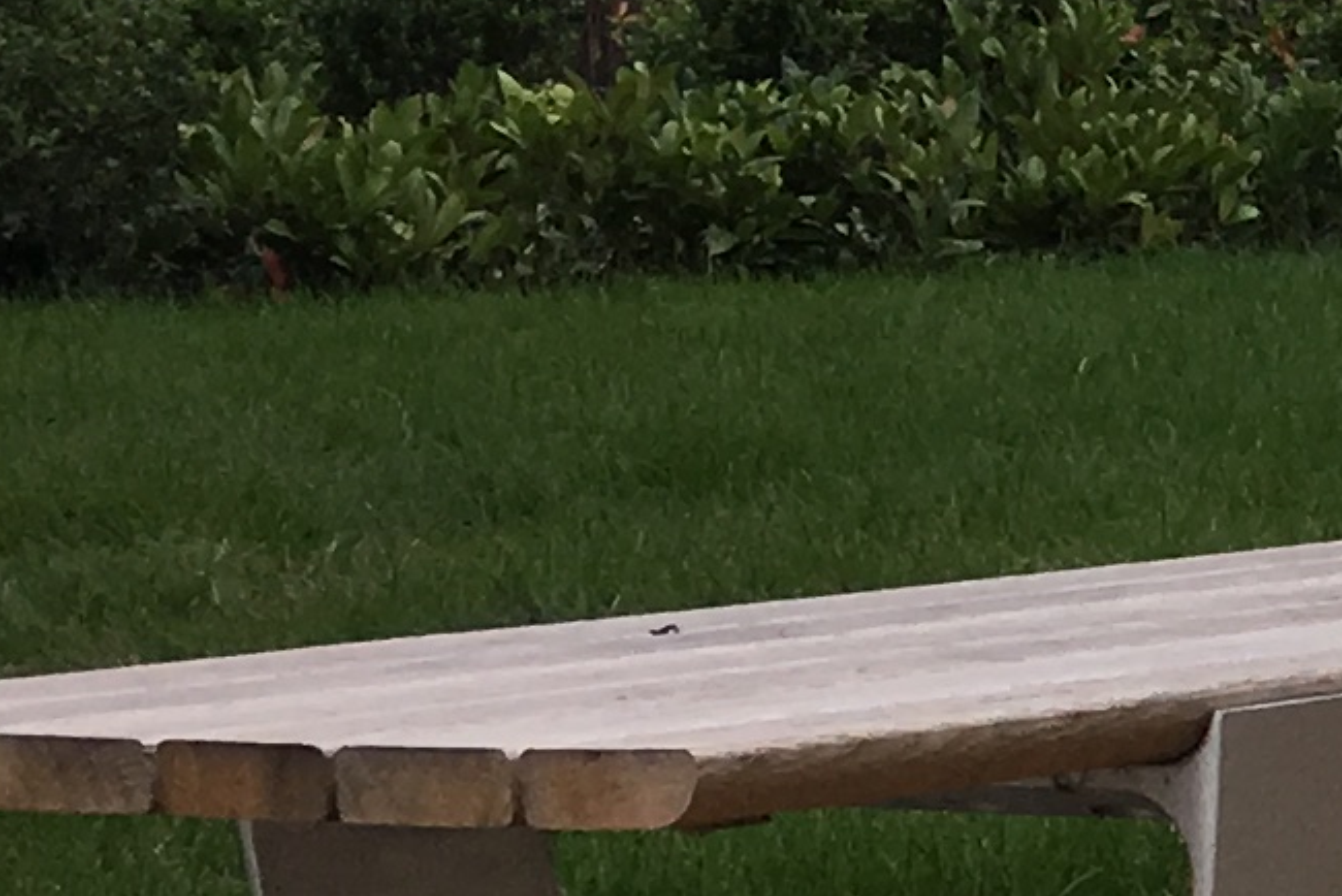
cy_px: 1113
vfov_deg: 7.3
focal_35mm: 187
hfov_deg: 9.4
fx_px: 6974
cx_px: 3508
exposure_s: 1/620
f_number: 2.2
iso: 25
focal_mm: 4.15
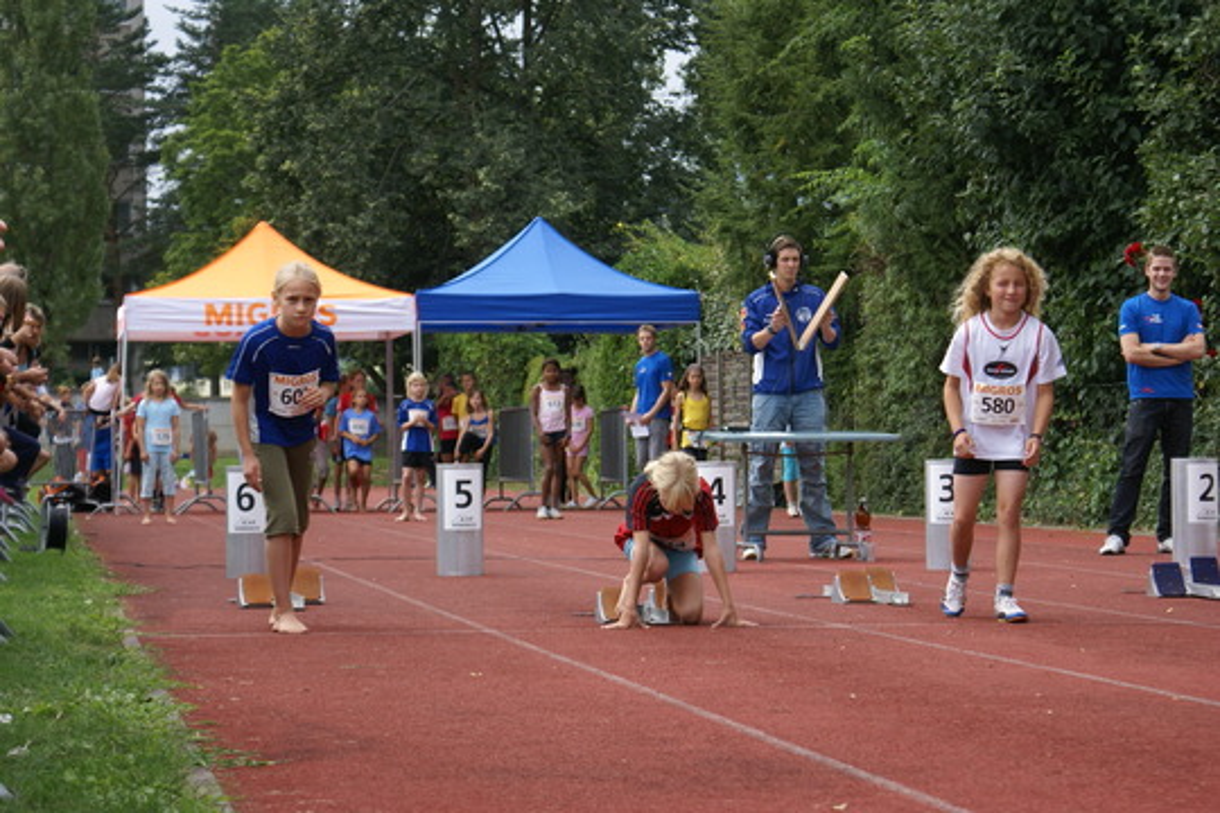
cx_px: 610
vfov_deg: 13.0
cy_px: 406
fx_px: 3558
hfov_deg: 19.5
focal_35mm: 105
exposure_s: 1/250
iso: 100
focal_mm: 70
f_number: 5.6
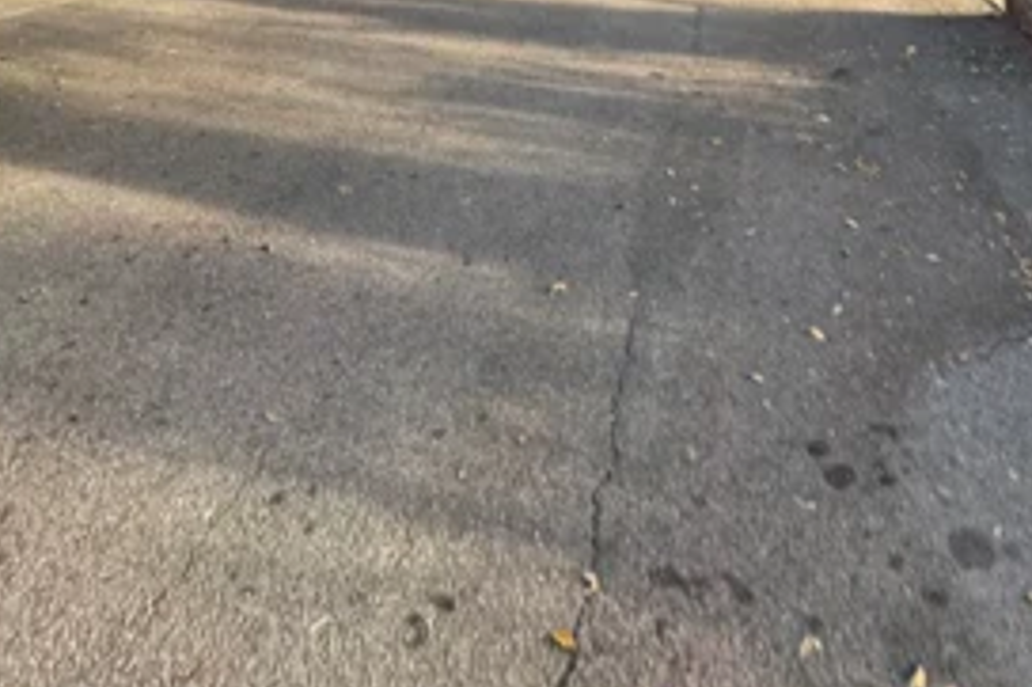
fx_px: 859
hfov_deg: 58.8
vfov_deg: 28.2
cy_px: -349
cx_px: 770
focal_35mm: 30
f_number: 2.2
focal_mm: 2.22
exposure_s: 1/99
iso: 100
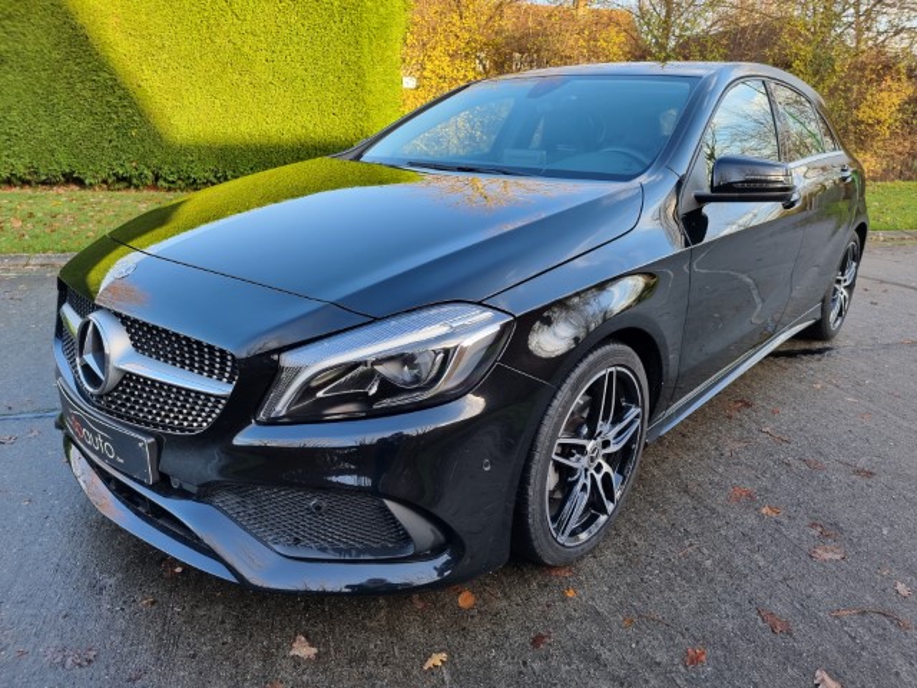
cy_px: 344
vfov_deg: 56.8
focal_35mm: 24
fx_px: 636
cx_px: 458
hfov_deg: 71.6
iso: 50
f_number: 1.8
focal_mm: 6.7
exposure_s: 1/120
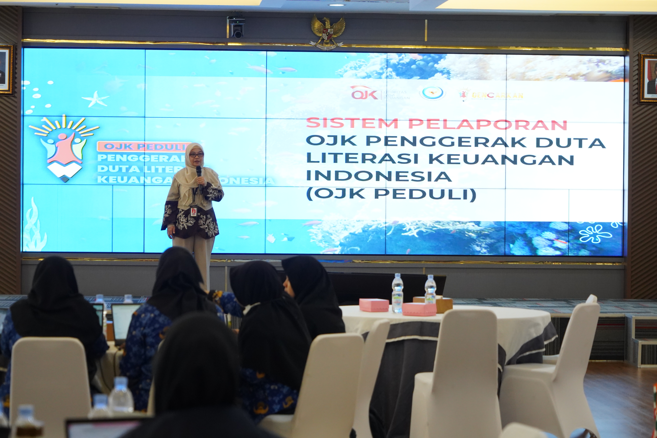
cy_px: 219
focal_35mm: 112
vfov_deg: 12.2
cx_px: 328
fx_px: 2044
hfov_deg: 18.3
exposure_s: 1/125
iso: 4000
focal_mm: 112
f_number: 6.3
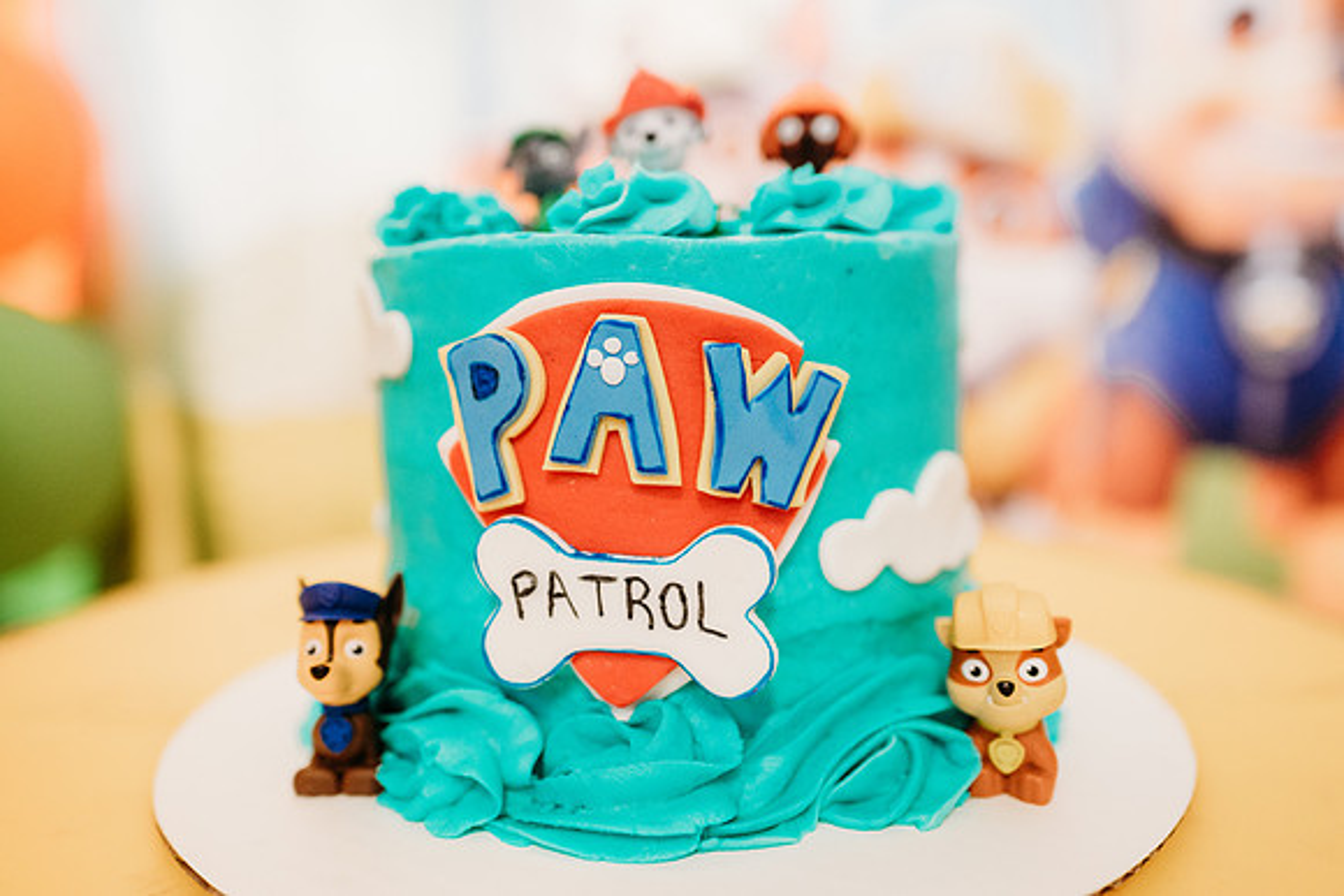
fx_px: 896
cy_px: 448
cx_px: 672
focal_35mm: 24
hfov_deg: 73.7
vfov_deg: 53.2
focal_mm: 24
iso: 1250
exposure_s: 1/250
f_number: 2.5
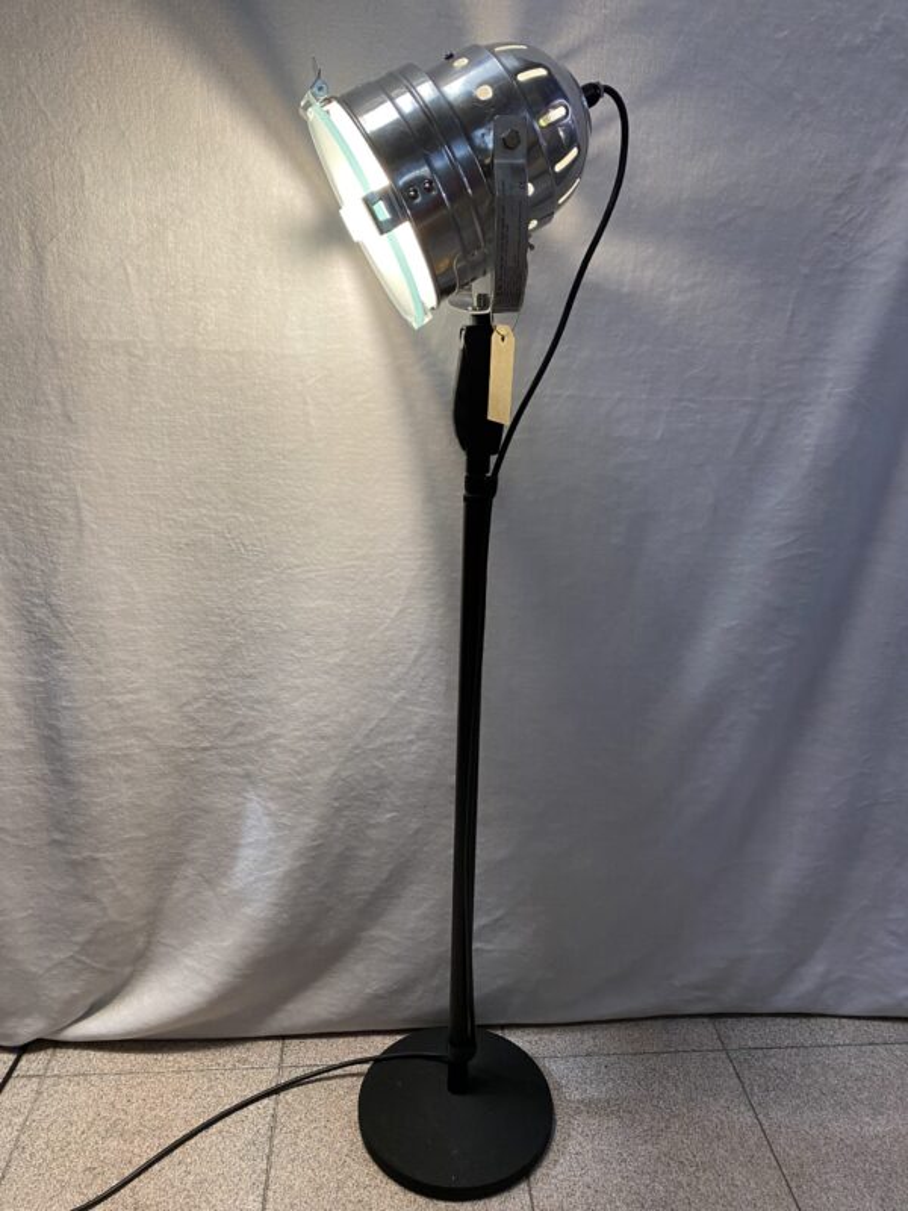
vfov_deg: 67.3
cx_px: 454
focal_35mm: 26
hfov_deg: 53.1
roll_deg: -2.0
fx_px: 909
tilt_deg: -17.7
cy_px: 606
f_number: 1.8
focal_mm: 4.25
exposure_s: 1/50
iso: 100
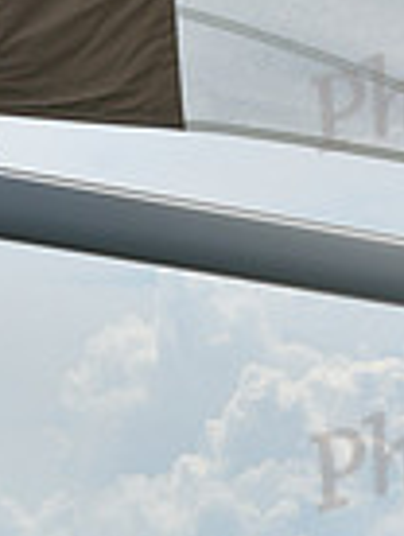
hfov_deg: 5.3
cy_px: 668
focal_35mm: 282
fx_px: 4375
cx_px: 111
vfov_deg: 7.0
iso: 320
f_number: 11
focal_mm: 70
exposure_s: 1/1000
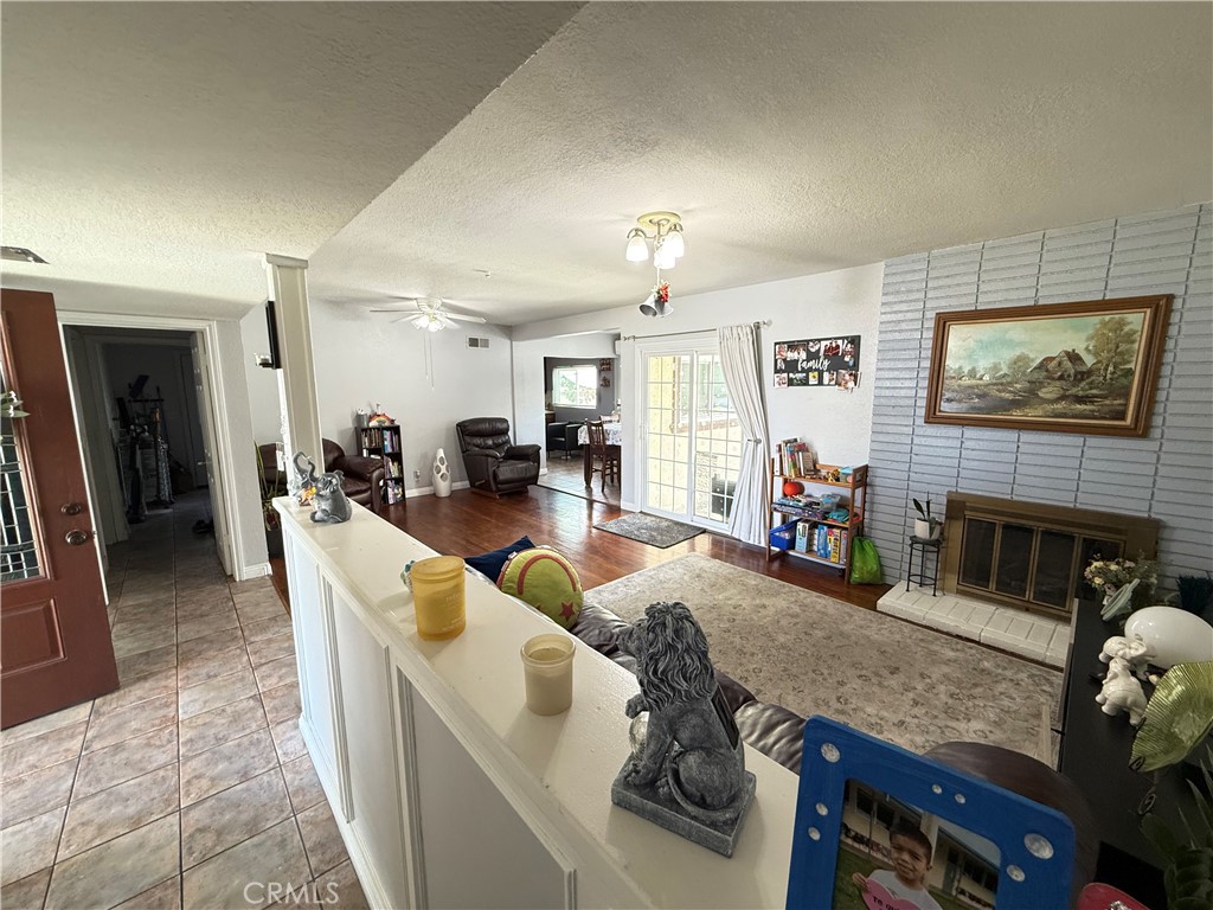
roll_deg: +0.3
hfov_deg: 102.1
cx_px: 606
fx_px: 491
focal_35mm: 14
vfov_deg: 85.7
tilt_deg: -8.9
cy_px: 455
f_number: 2.2
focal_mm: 2.22
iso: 400
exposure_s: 1/60
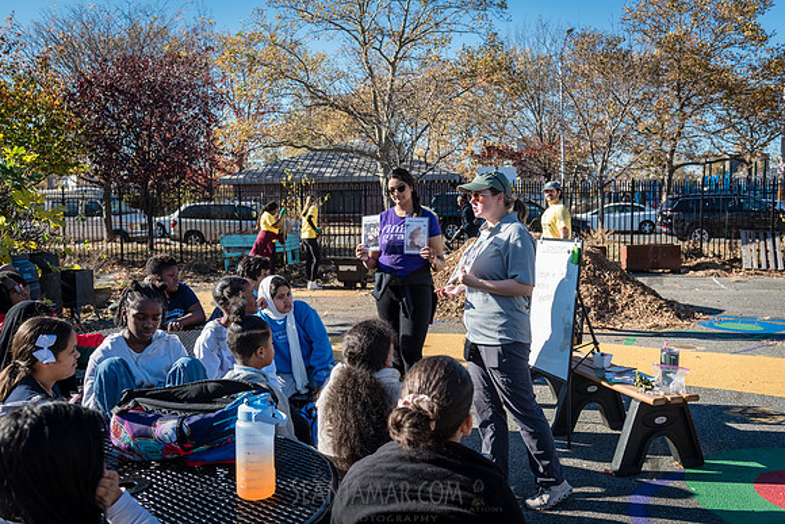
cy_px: 262
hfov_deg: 57.7
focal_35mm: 33
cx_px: 397
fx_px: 713
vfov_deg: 40.3
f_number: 5
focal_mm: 32
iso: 100
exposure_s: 1/250
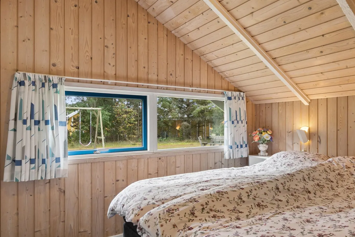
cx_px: 215
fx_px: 247
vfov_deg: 51.3
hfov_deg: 70.7
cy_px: 123
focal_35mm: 25
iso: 200
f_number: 8
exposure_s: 1/25
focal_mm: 12
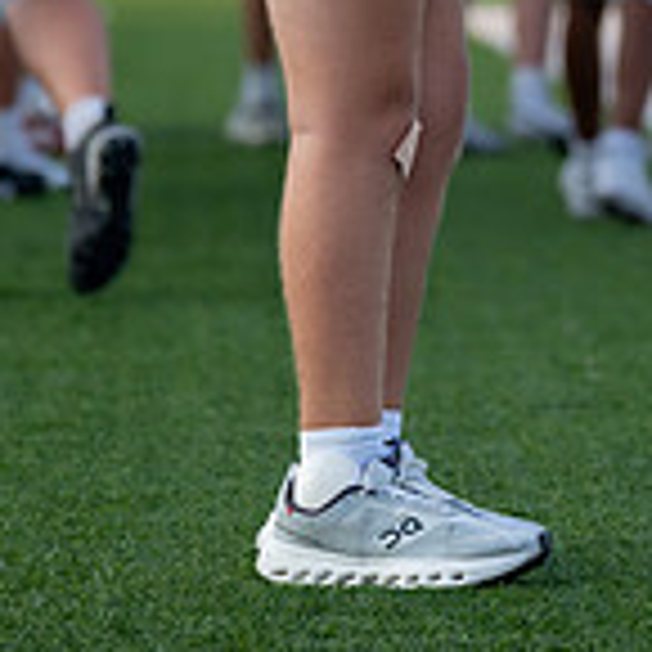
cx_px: 369
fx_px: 10122
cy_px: -330
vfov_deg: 3.7
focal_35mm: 475
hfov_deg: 3.7
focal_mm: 109
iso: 160
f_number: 2.8
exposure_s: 1/1250
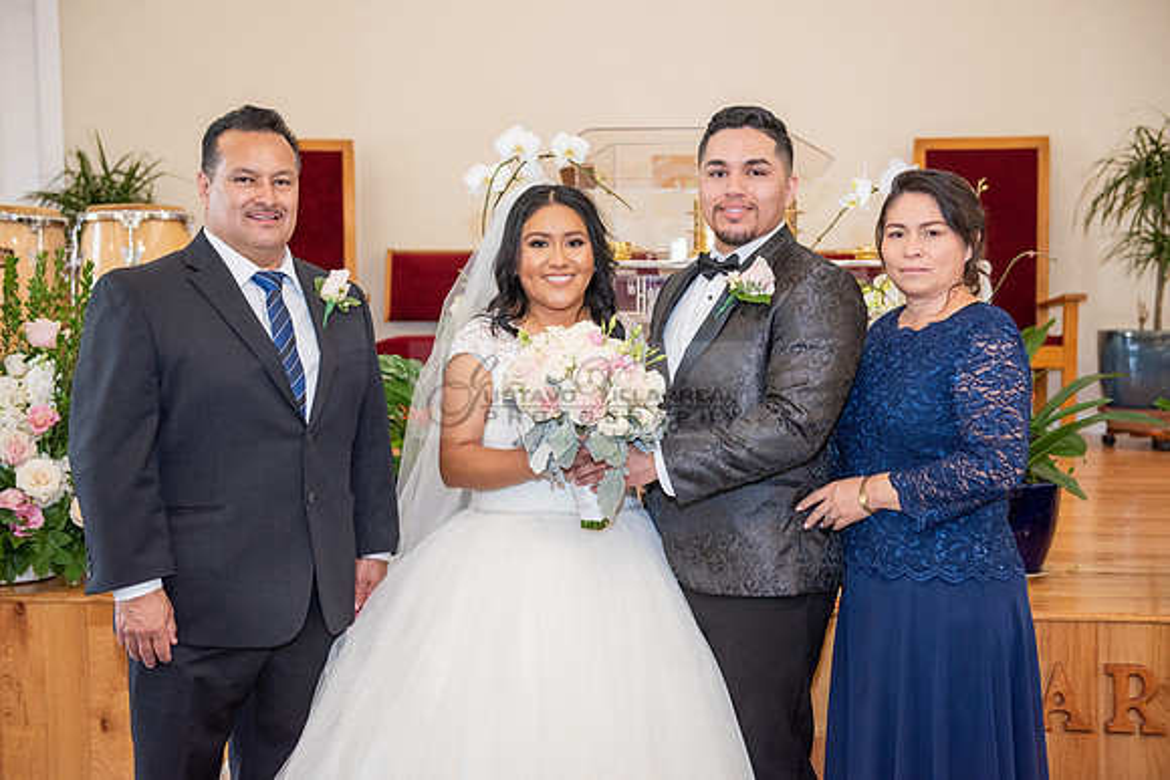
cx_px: 585
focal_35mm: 50
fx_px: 1625
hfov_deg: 39.6
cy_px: 390
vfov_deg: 27.0
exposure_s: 1/160
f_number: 3.5
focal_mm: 50
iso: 1000
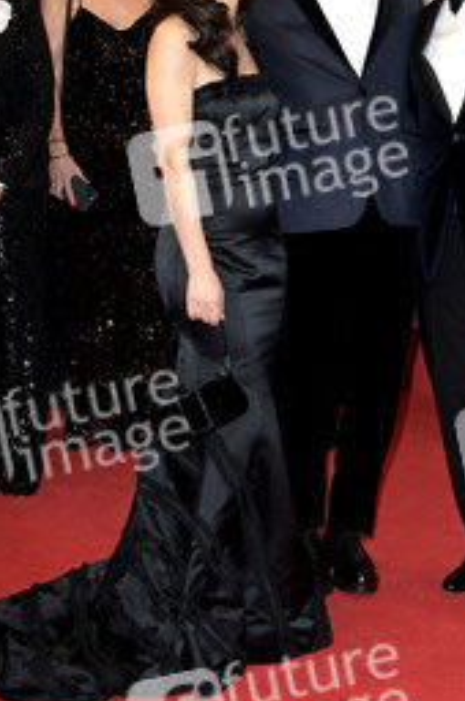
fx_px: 1457
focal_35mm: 75
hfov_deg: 18.0
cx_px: 347
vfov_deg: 27.0
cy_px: 298
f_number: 6.3
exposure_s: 1/250
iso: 400
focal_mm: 48
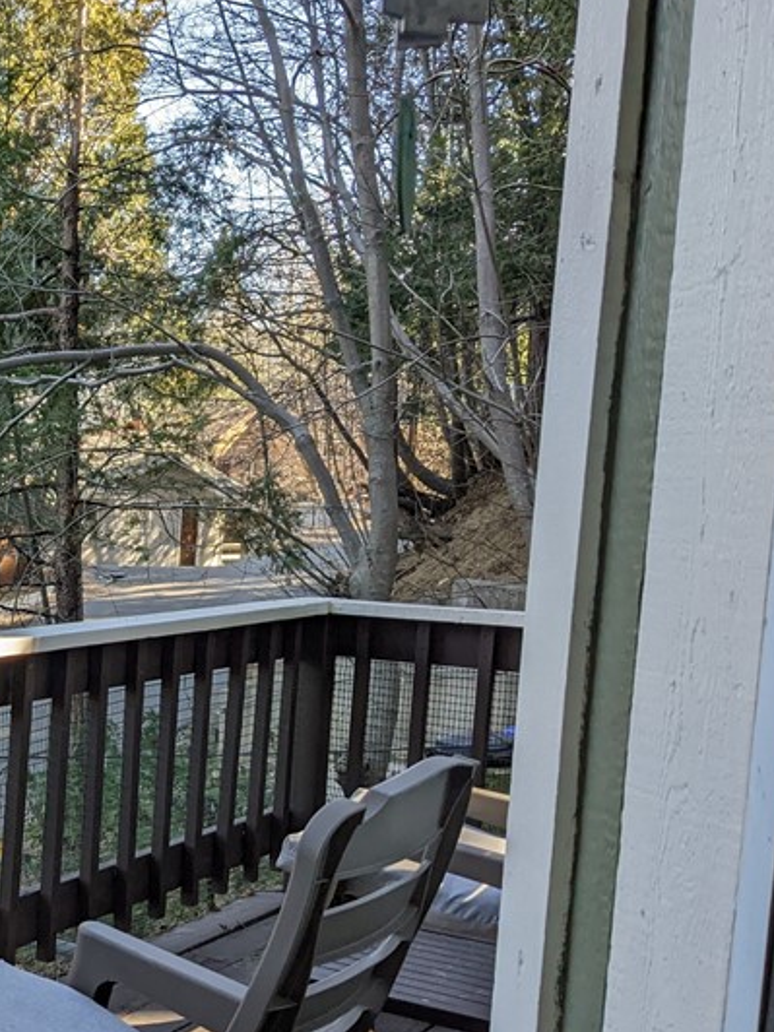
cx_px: -171
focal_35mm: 52
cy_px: 601
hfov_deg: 25.1
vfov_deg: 36.7
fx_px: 1550
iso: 76
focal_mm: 4.38
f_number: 1.73
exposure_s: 1/602
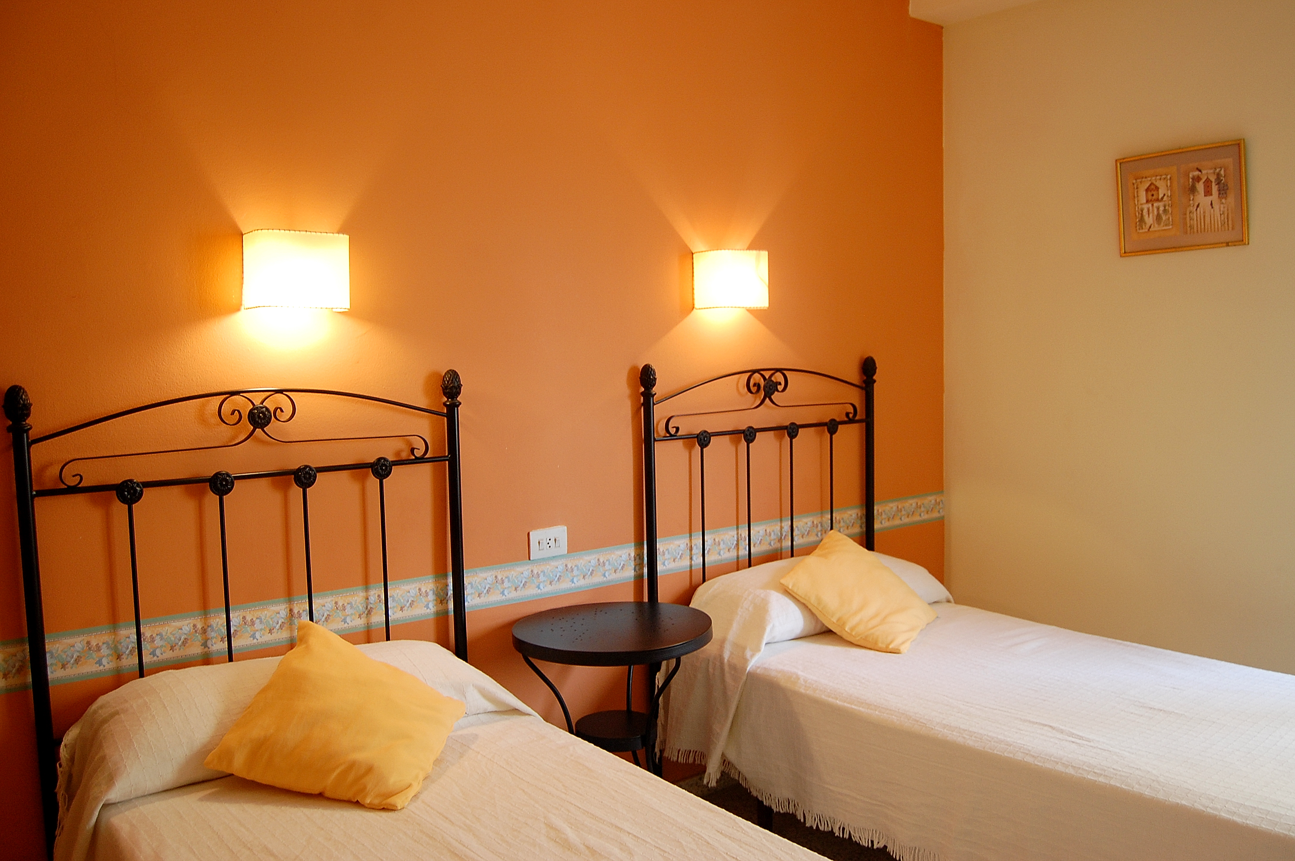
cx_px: 648
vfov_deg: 43.5
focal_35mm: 30
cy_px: 430
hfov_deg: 62.0
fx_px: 1078
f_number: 3.8
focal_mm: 20
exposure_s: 1/40
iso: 400
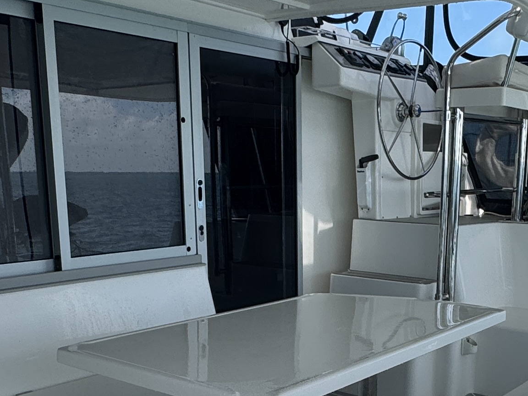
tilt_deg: -14.3
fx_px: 747
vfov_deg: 28.7
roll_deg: -1.1
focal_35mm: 49
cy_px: 341
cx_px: 345
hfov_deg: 38.5
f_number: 2.2
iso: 50
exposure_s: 1/1236
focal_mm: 2.22
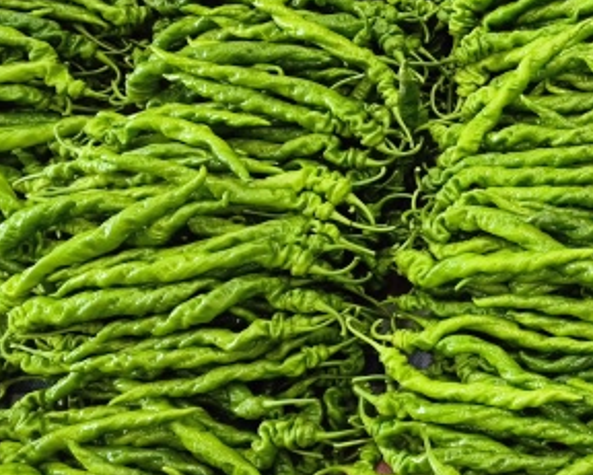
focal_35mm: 65
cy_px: 220
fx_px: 1142
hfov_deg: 25.4
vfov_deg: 23.5
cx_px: 754
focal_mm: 5.42
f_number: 1.8
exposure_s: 1/151
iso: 1803
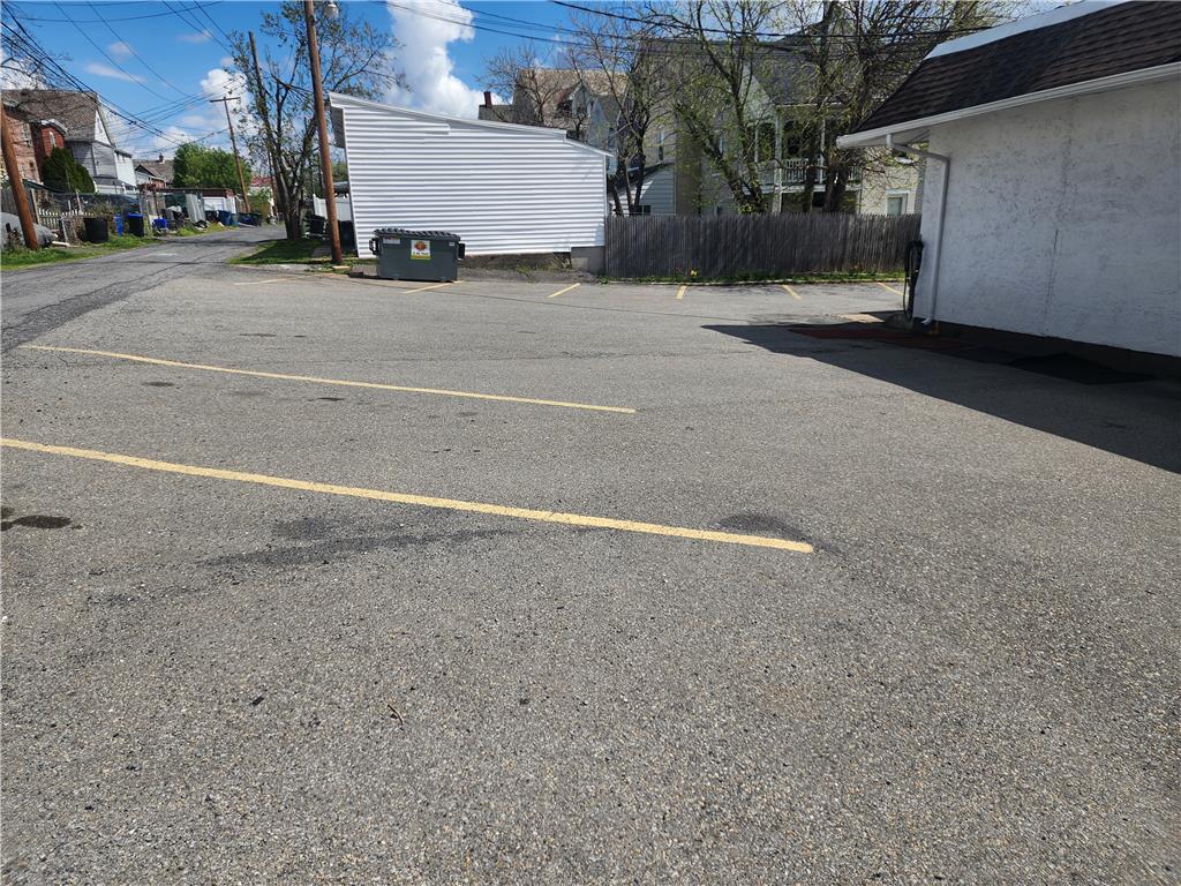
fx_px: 785
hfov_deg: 73.9
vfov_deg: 58.9
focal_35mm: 23
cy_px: 443
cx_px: 590
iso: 12
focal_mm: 6.4
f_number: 1.8
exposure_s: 1/1252
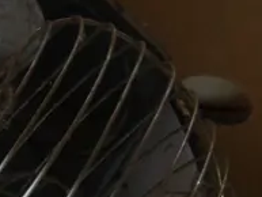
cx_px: -426
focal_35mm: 244
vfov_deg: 6.1
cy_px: 109
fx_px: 1848
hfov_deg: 7.4
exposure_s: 1/60
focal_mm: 23
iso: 2000
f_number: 5.1
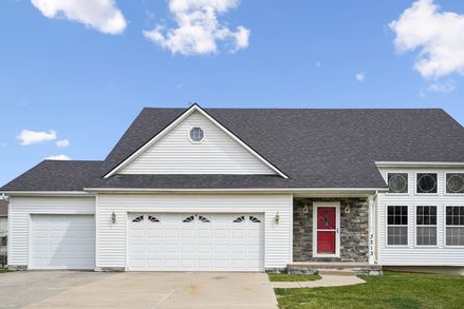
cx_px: 253
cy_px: 169
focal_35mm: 33
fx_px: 425
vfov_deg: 40.0
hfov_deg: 57.1
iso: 400
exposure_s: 1/1000
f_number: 9
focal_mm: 29
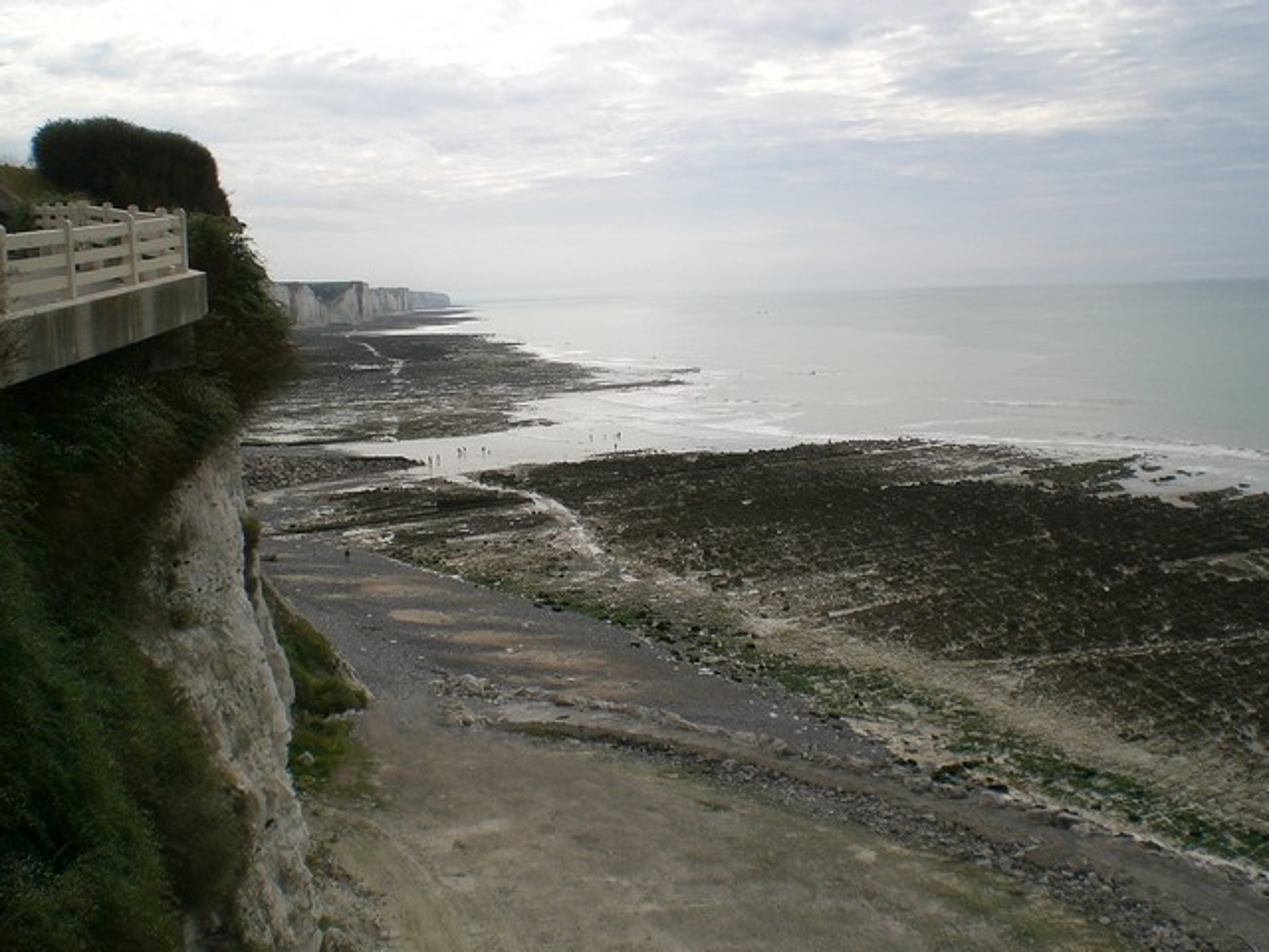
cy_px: 476
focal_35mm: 38
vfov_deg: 37.7
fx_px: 1393
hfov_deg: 49.0
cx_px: 634
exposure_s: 1/640
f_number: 4.4
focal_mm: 6.3
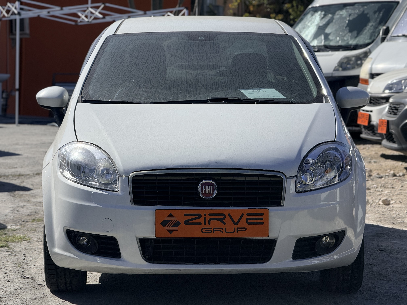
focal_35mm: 120
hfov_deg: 16.4
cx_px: 204
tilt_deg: -3.2
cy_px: 152
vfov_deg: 12.3
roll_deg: -0.3
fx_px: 1411
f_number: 2.8
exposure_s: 1/2817
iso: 64
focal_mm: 15.66
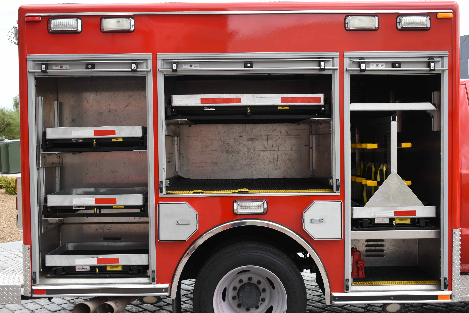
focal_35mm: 42
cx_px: 234
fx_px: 547
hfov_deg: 46.4
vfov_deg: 31.9
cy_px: 156
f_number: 5.6
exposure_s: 1/125
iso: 100
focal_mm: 28
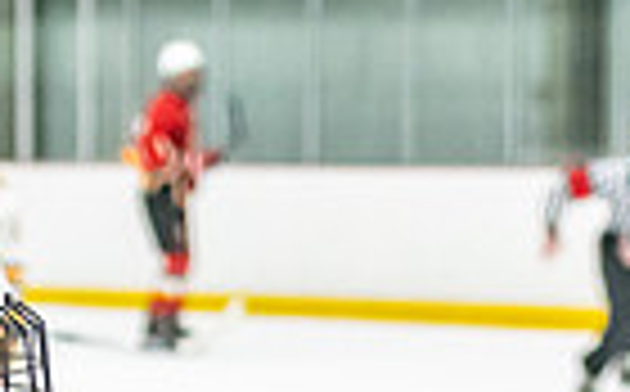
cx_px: -100
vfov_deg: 3.3
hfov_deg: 5.3
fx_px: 6771
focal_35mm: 395
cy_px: 1042
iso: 3200
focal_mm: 70
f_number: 2.8
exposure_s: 1/800
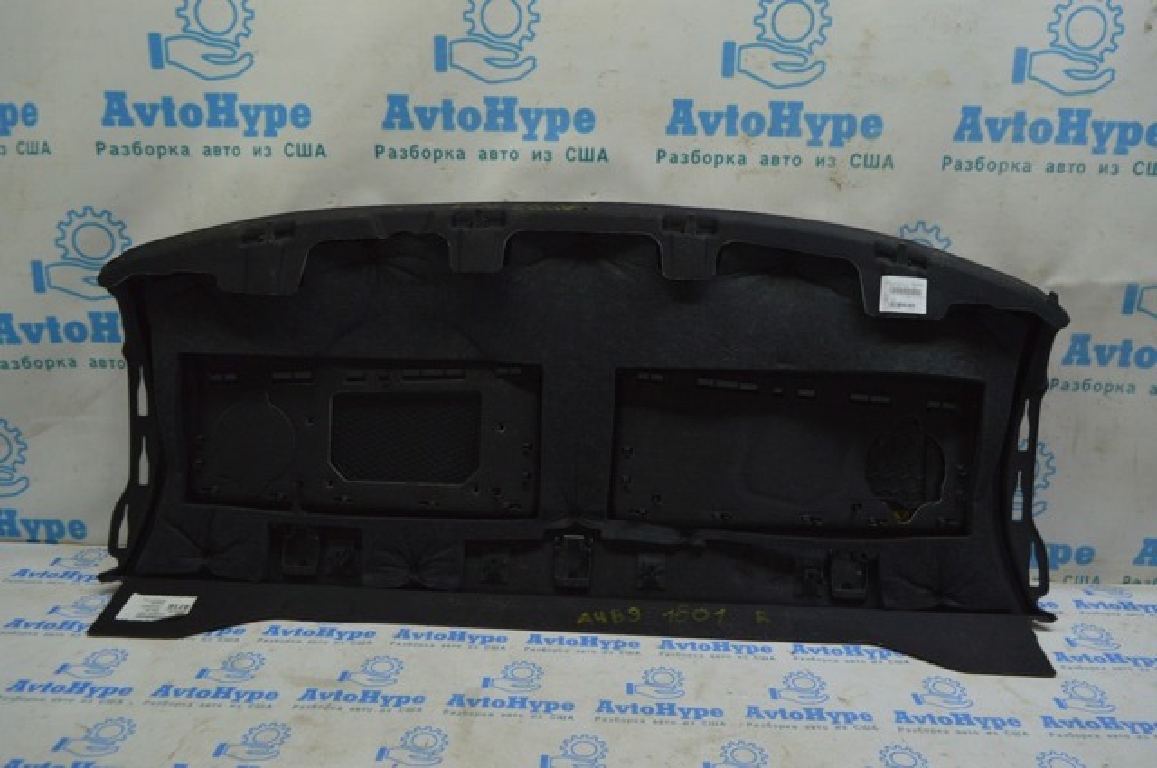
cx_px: 578
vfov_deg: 43.5
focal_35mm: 30
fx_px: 963
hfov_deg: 62.0
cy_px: 384
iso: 400
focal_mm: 20
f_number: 5.6
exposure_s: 1/40
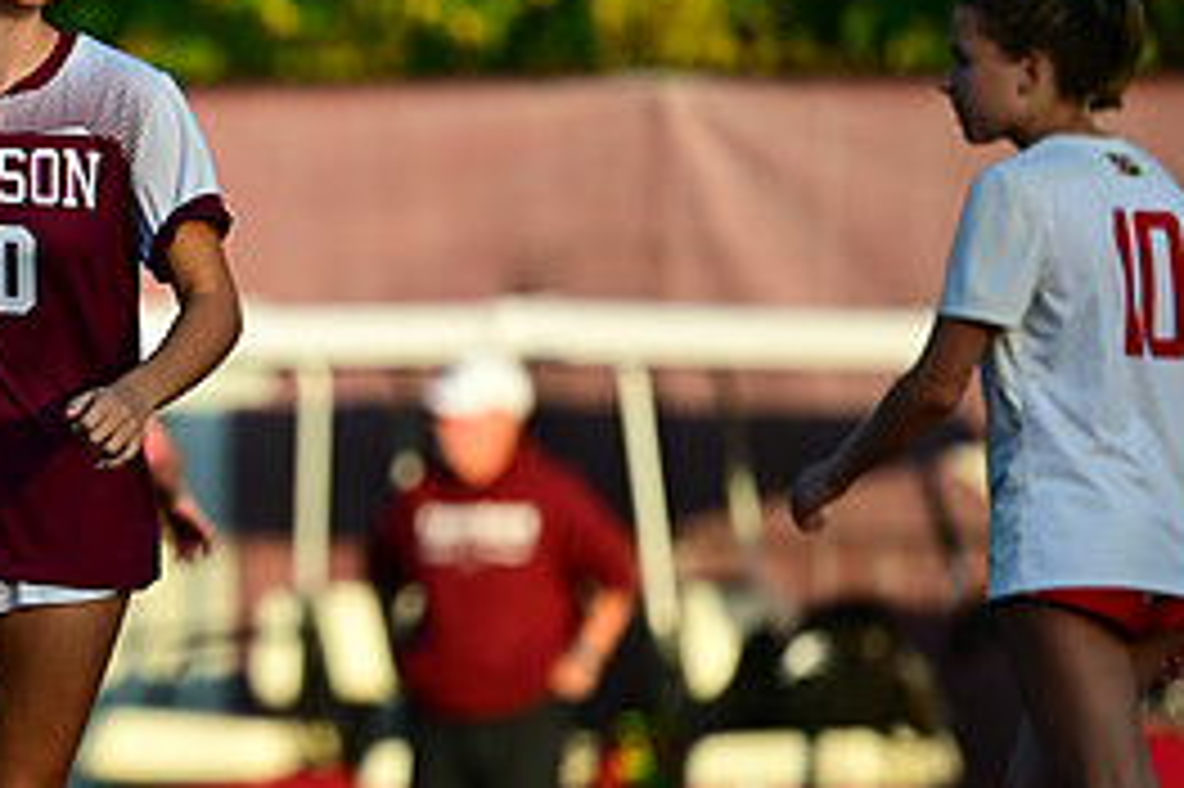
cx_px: -54
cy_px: 408
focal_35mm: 883
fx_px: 29022
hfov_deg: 2.3
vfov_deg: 1.6
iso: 640
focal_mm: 400
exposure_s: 1/2000
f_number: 4.5
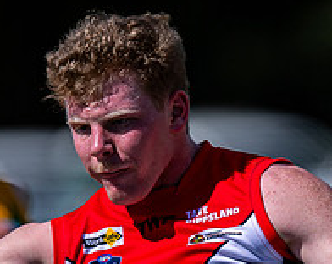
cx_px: 307
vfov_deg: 0.9
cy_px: 367
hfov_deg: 1.1
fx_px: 16857
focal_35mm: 1719
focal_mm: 500
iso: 100
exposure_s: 1/2000
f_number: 4
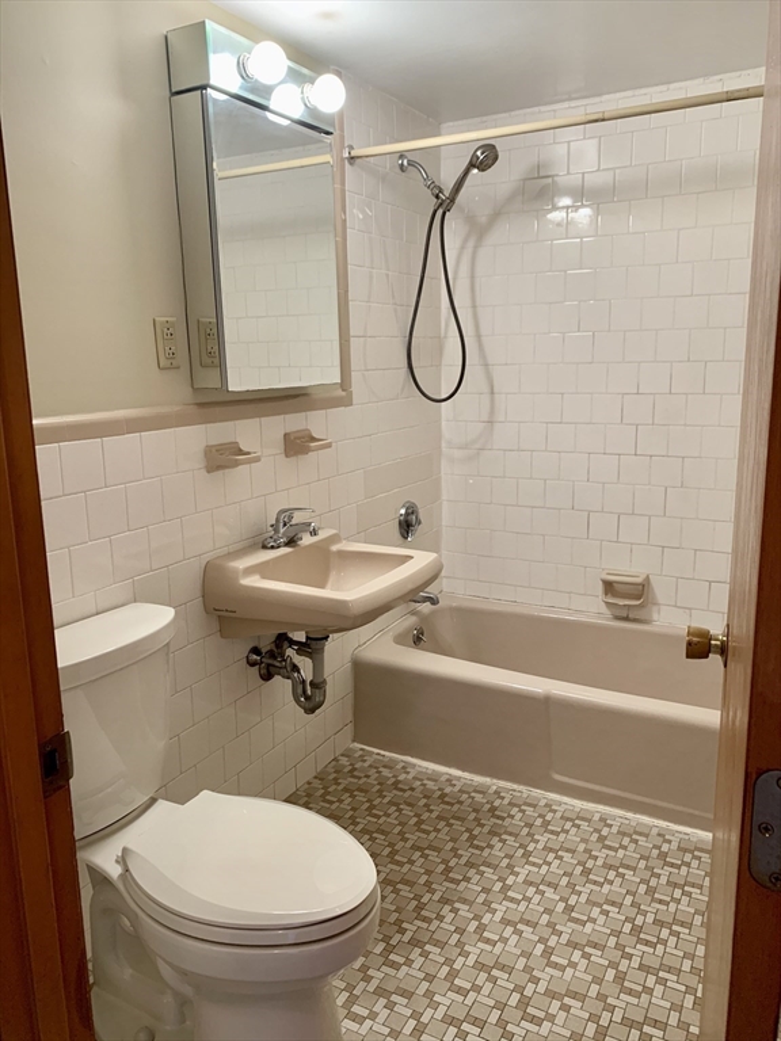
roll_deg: +1.1
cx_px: 390
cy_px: 520
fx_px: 782
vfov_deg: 67.3
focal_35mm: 26
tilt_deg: -10.9
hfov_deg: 53.1
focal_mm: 4.25
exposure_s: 1/60
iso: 125
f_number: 1.8
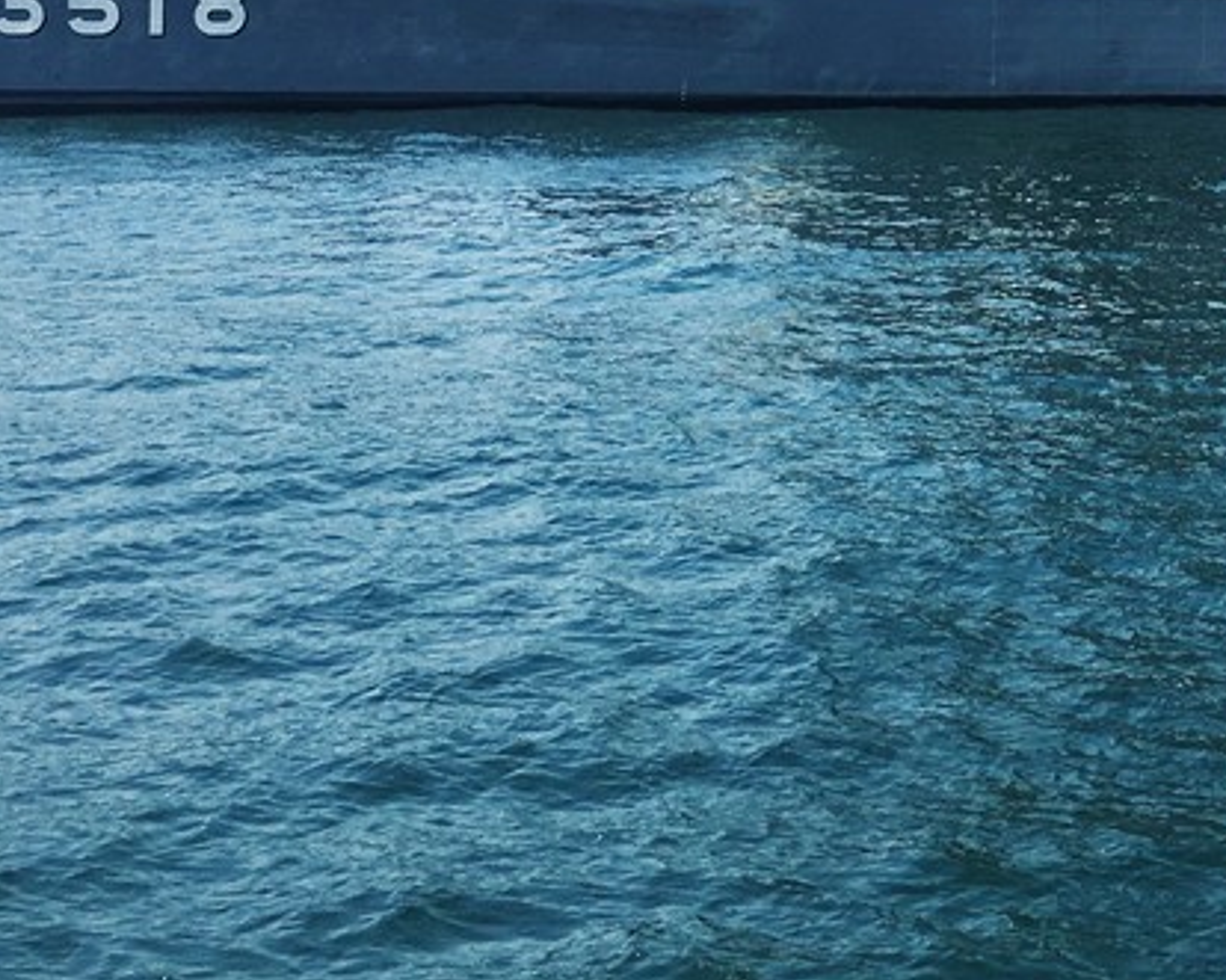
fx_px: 2975
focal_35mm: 82
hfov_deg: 22.7
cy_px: -311
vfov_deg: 17.5
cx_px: 1105
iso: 25
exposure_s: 1/1374
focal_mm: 4.15
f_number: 2.2
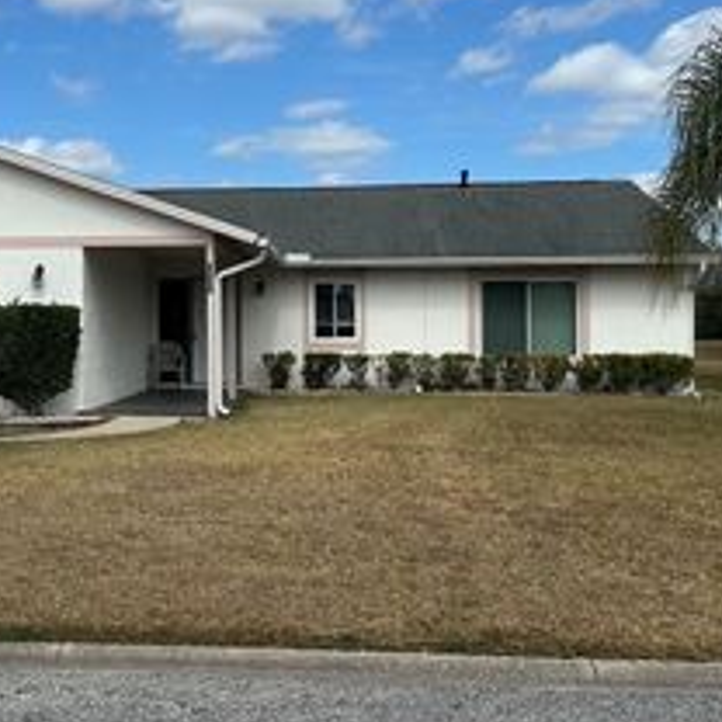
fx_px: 1203
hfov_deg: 32.9
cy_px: 325
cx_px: 201
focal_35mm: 51
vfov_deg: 33.4
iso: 80
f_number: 1.78
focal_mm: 6.86
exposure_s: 1/6211
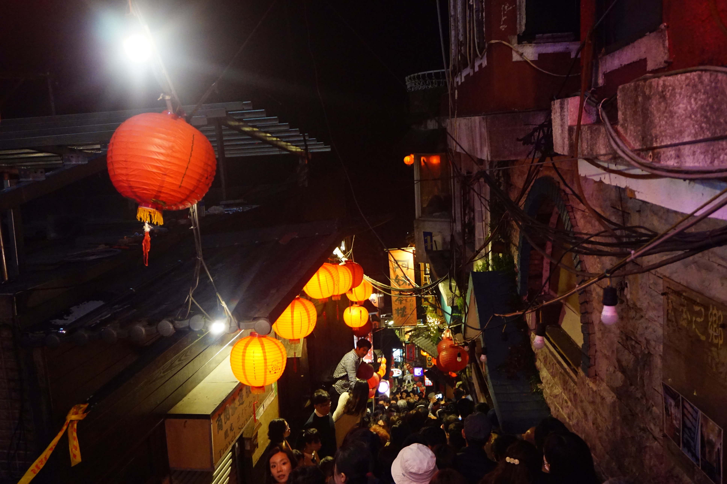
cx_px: 364
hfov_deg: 55.1
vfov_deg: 38.3
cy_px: 242
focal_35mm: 34
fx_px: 696
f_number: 4
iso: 3200
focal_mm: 23
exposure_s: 1/50
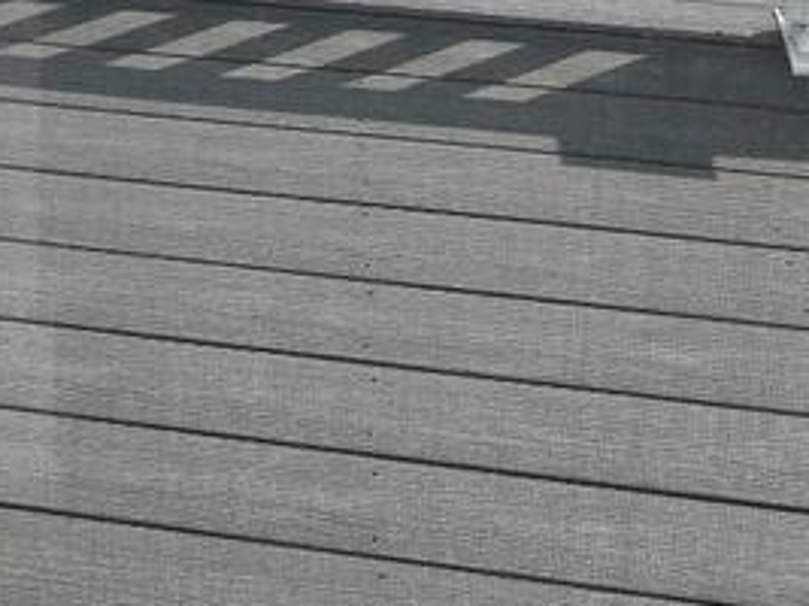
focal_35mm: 124
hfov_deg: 14.5
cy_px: -451
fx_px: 2897
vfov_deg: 11.2
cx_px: -524
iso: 12
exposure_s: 1/493
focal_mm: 6.3
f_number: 1.7
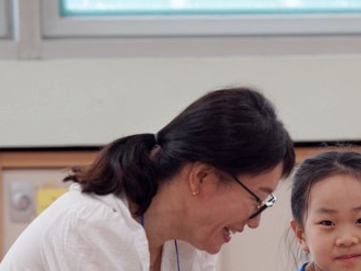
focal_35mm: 308
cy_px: 241
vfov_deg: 4.8
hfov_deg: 6.4
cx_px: 312
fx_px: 3212
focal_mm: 118
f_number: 4
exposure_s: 1/160
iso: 1000
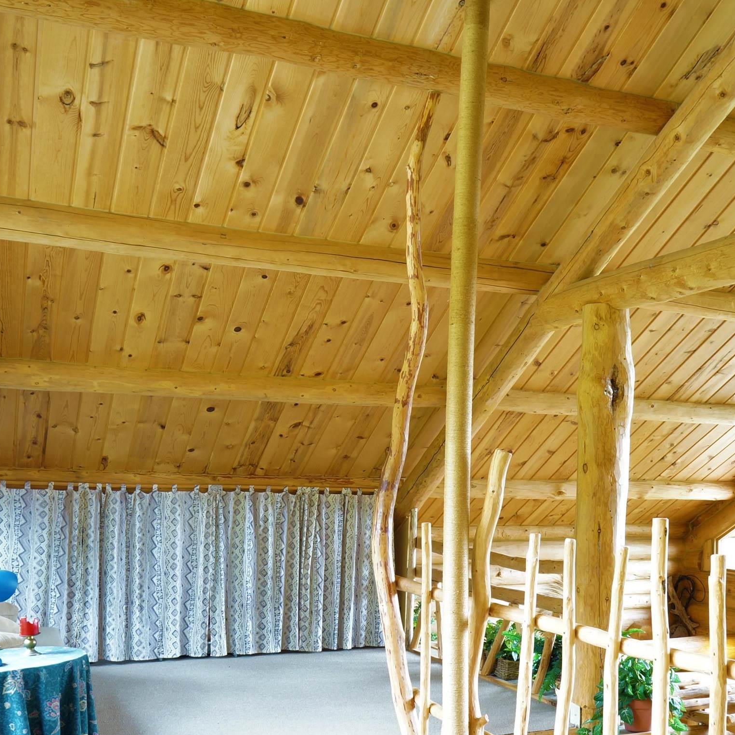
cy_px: 484
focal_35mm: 41
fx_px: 985
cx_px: 463
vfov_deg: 40.5
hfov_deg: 40.6
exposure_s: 1
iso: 200
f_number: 9
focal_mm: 16
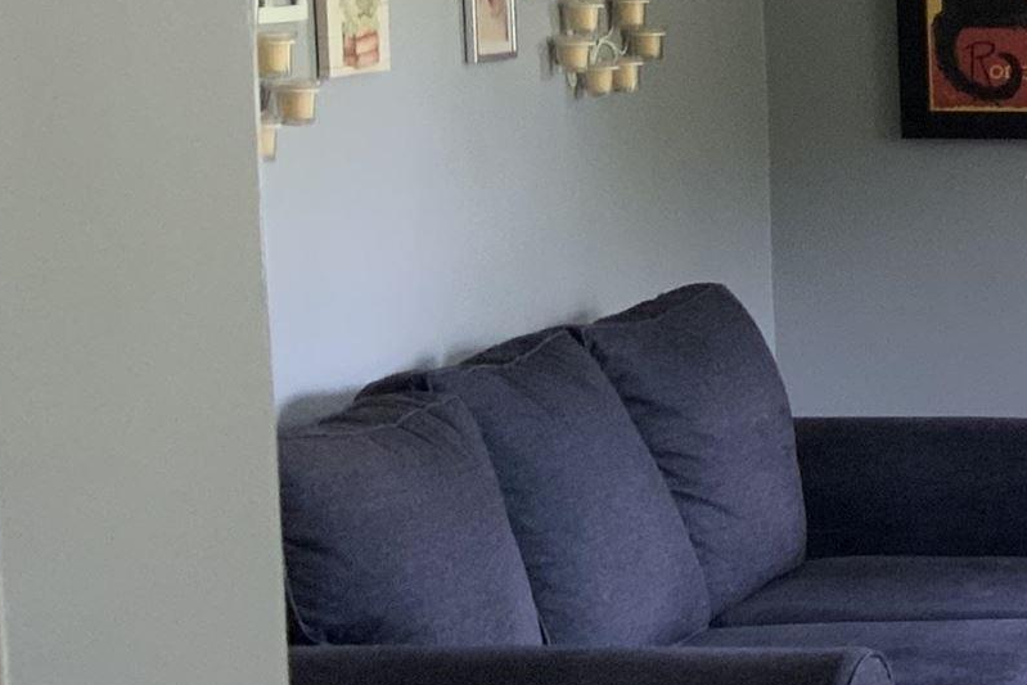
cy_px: 353
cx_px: 1873
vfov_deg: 11.8
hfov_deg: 15.2
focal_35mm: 116
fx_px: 3310
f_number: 1.8
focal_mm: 3
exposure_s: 1/60
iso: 80
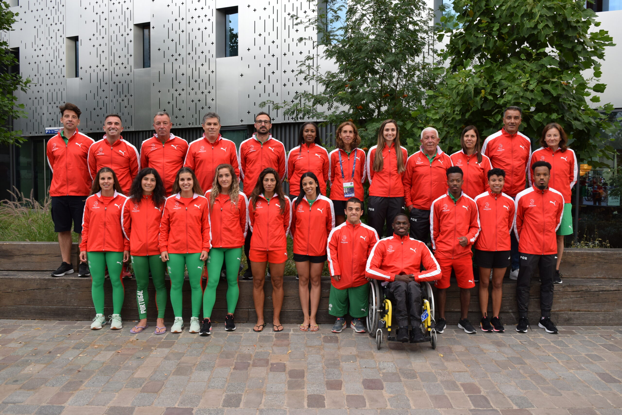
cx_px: 311
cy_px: 208
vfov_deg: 41.7
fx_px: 544
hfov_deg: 59.5
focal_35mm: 32
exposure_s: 1/125
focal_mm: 21
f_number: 5.6
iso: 400
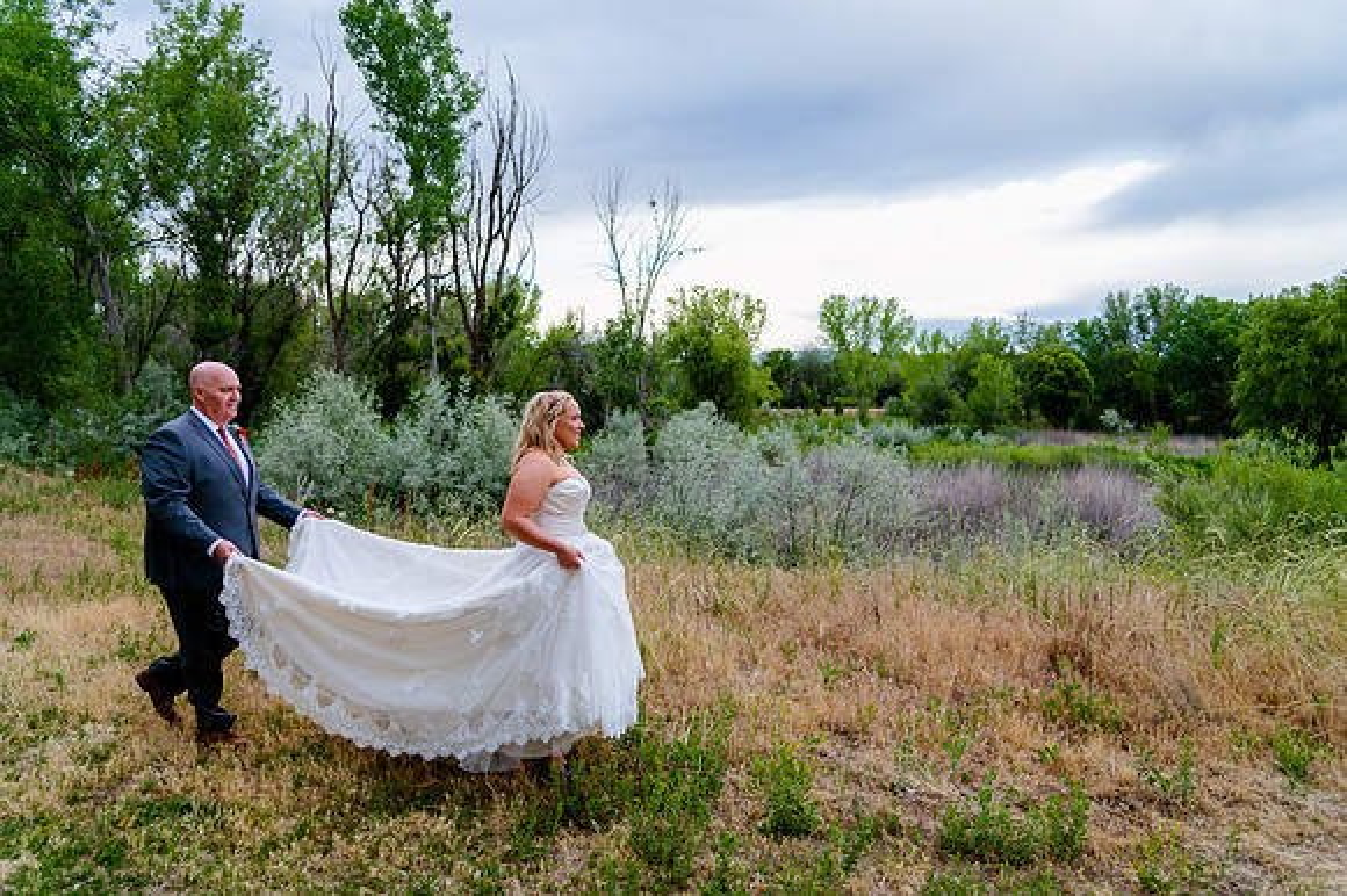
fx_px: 926
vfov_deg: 51.7
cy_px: 448
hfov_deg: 72.1
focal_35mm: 25
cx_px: 685
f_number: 4
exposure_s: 1/500
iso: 640
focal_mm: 24
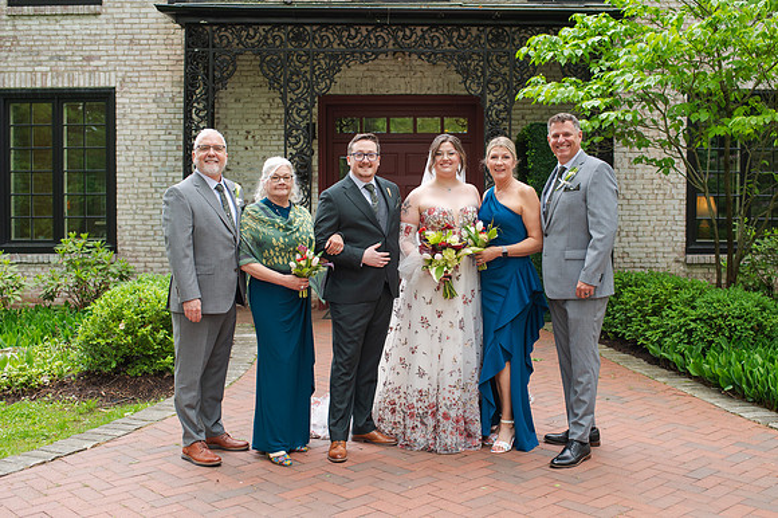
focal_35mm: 43
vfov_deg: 31.2
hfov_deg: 45.5
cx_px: 412
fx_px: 927
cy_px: 256
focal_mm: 35
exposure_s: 1/320
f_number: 3.2
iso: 200
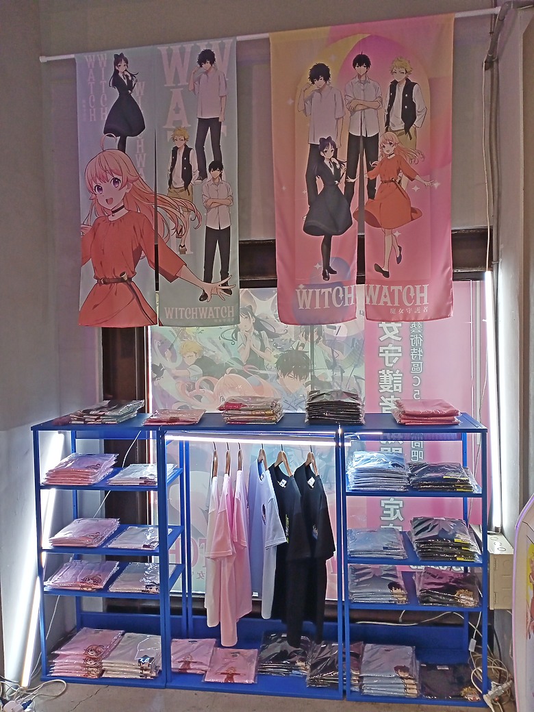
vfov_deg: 63.4
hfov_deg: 49.7
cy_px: 356
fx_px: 576
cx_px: 267
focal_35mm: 28
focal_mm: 4.05
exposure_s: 1/100
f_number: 1.8
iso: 210
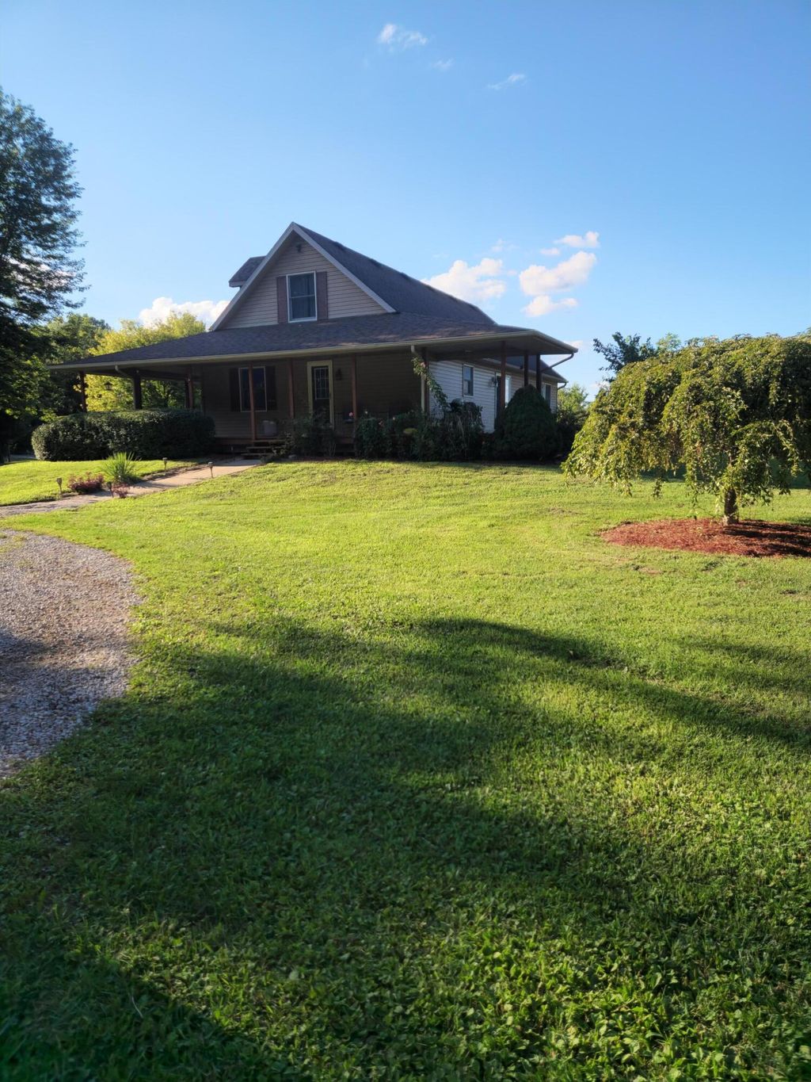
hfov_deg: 58.9
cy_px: 541
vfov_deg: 73.9
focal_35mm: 23
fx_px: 718
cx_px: 406
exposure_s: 1/1225
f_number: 1.8
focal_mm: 5.4
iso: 20
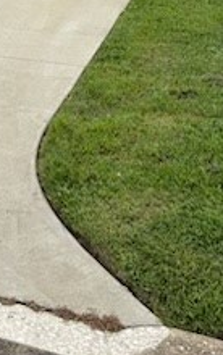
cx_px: -100
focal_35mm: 80
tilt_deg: -6.7
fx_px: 776
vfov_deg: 23.8
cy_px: -56
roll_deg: +0.4
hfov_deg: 15.3
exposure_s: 1/1751
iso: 50
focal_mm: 5.96
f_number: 1.6
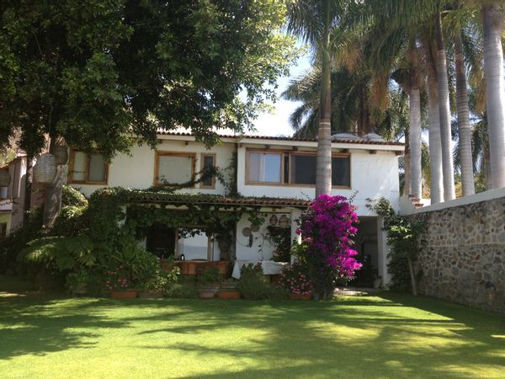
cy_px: 190
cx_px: 252
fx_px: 511
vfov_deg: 40.7
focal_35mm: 35
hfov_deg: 52.6
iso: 50
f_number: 2.4
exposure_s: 1/428
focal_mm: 4.28
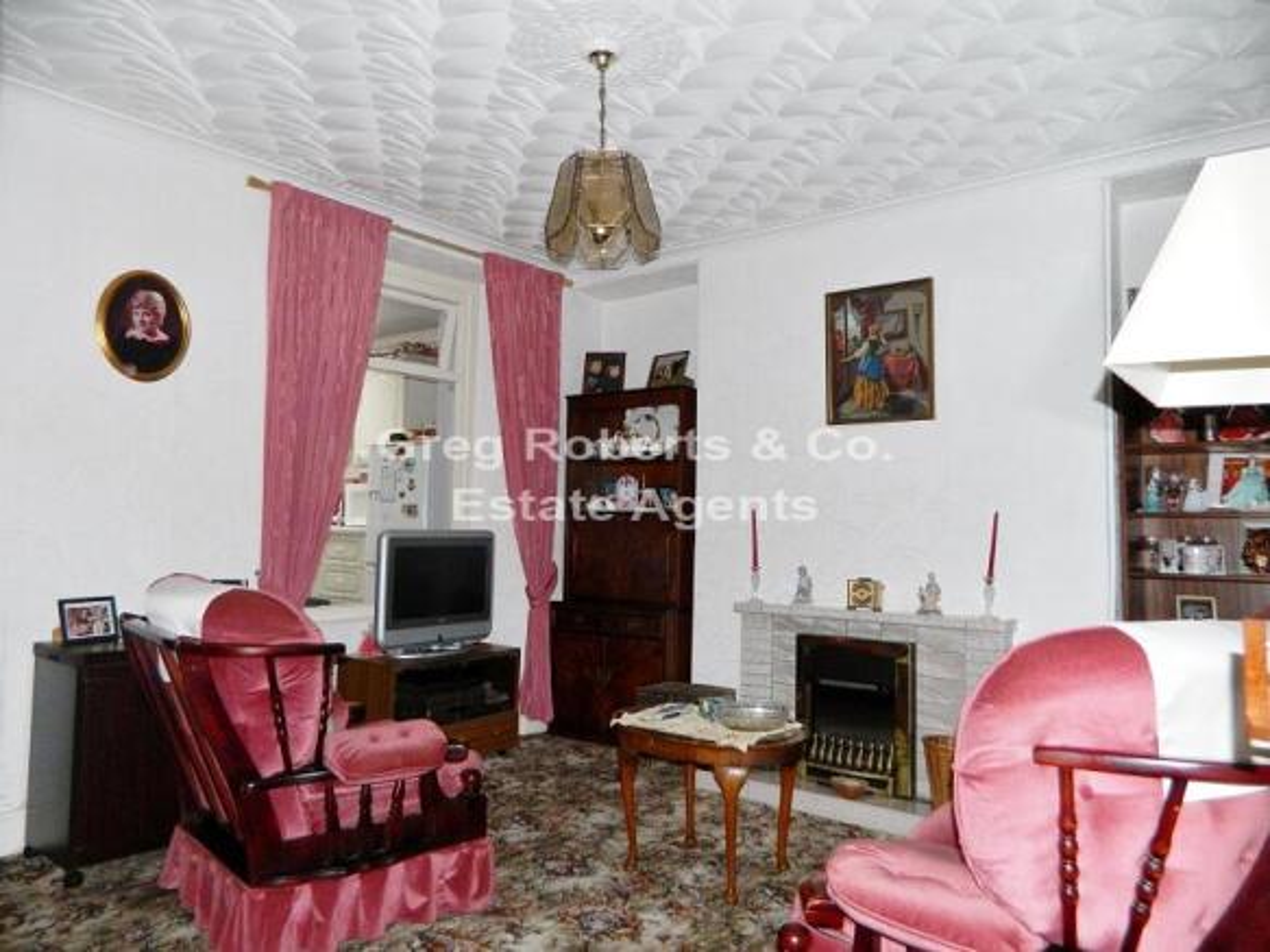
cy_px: 476
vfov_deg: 54.9
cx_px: 635
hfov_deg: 69.4
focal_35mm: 25
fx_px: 917
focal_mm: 4.5
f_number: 3.1
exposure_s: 1/30
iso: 200
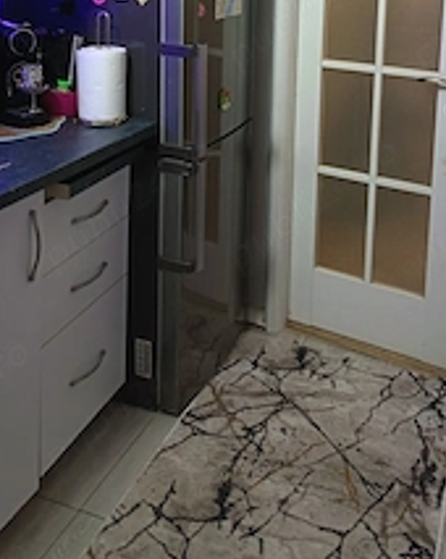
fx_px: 727
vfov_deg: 38.8
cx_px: 220
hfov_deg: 34.1
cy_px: 47
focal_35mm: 44
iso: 2587
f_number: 1.75
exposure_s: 1/50
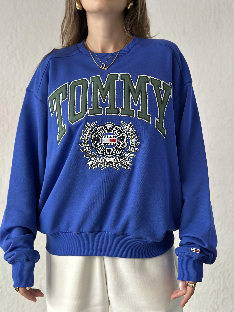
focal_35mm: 48
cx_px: 117
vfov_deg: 39.7
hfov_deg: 30.3
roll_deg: -0.2
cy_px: 156
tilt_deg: -1.0
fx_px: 433
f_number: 1.78
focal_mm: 6.86
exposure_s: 1/55
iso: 400
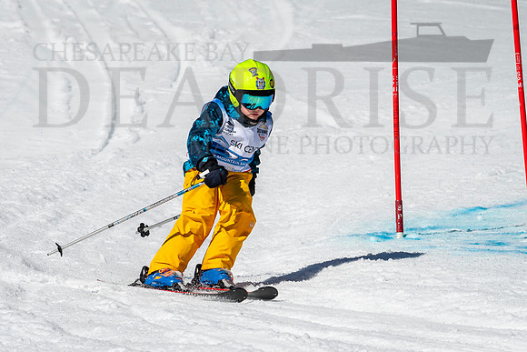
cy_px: 198
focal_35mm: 843
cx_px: 228
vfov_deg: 1.6
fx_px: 12345
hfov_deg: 2.4
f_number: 8
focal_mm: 400
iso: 200
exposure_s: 1/2000
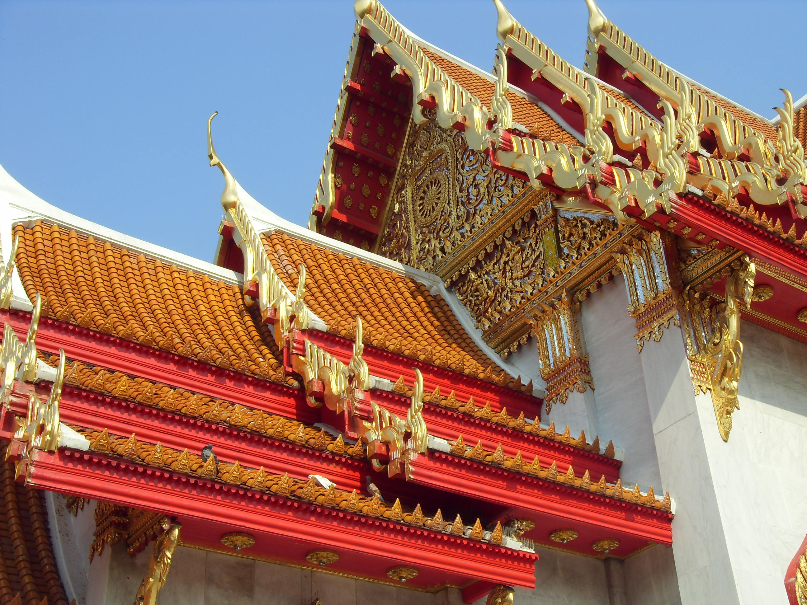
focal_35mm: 50
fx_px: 1166
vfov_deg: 29.1
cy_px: 302
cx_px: 404
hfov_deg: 38.2
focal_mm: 8.8
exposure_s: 1/250
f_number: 6.7
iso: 80
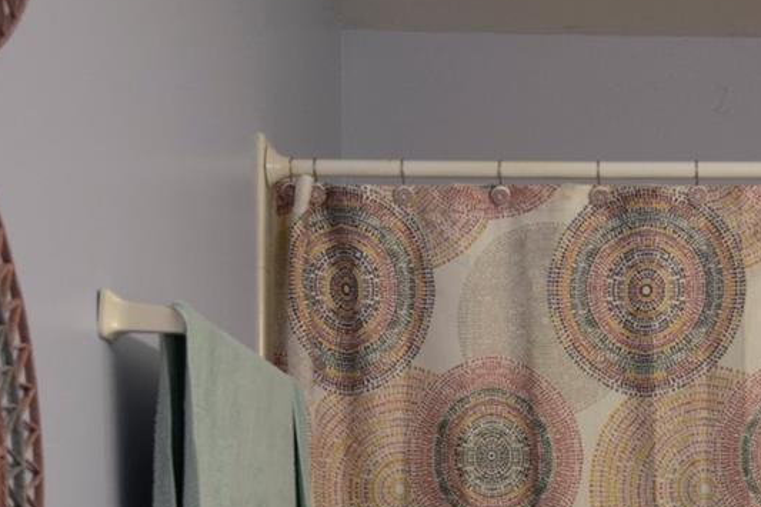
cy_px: 648
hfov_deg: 24.6
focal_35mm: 81
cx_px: 631
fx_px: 1712
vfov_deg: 16.0
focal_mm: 18
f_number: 3.5
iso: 400
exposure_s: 1/80
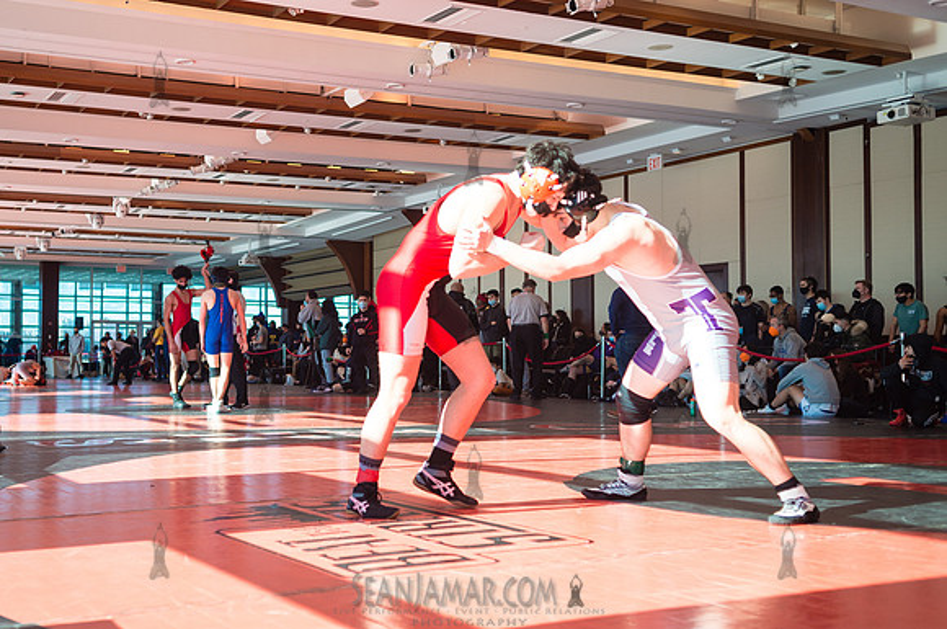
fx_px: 1153
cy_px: 317
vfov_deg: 30.5
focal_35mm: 44
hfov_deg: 44.4
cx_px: 375
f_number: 3.2
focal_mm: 35
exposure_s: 1/400
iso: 400
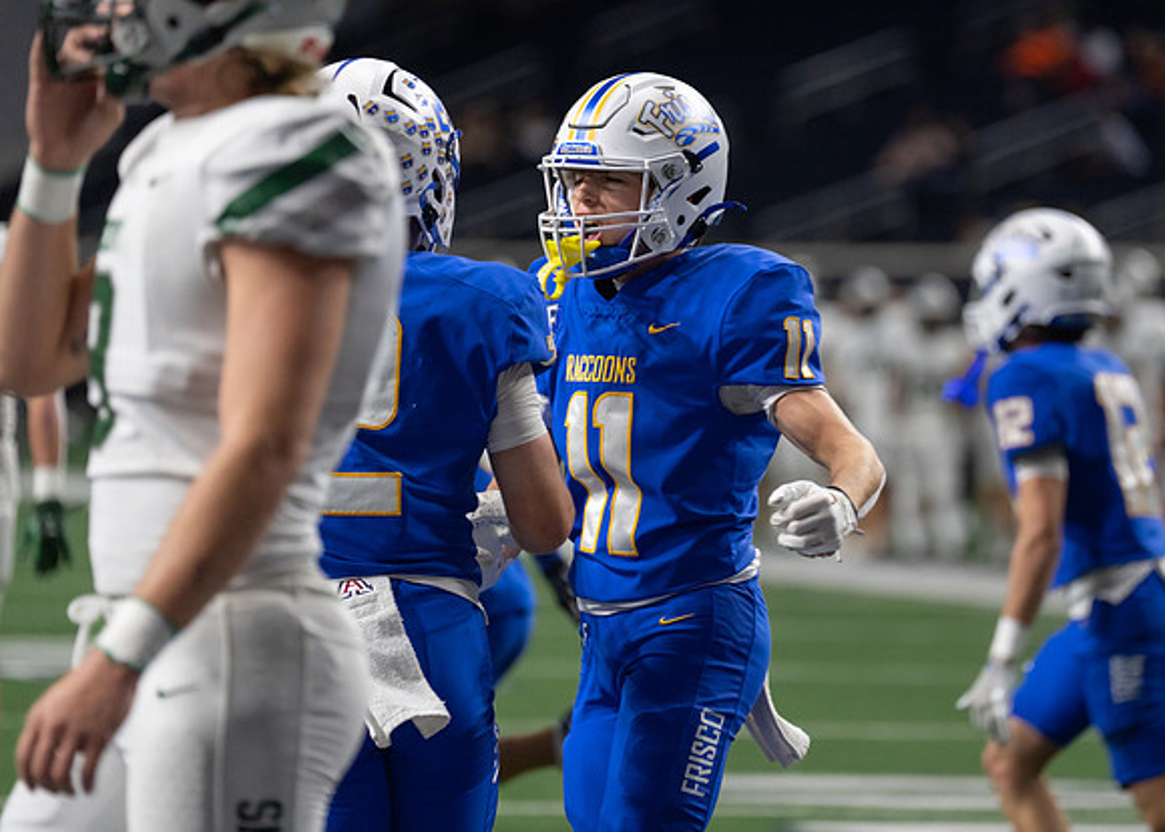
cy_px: 355
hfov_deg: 8.3
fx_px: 8030
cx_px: 725
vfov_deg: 5.9
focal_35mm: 243
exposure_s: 1/1000
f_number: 2.8
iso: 1000
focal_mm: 185
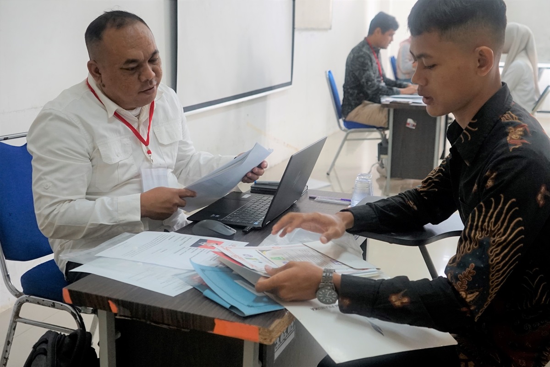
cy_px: 184
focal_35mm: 42
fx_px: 642
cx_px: 275
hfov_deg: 46.4
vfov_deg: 31.9
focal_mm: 28
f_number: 4
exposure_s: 1/160
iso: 1000
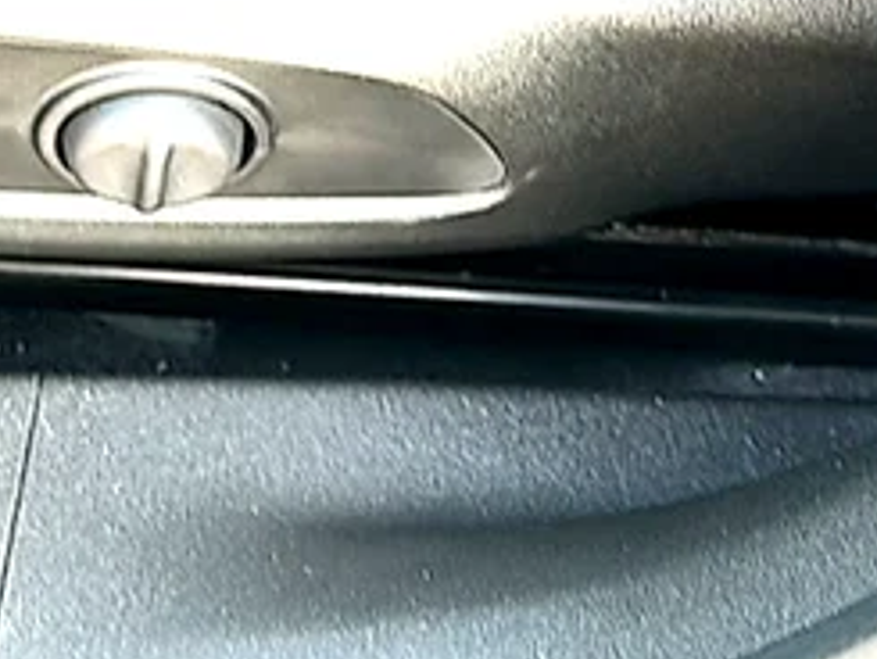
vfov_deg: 14.4
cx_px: -50
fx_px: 2459
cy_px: -263
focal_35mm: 97
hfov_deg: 19.5
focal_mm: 6.86
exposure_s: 1/45
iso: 50
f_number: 1.78
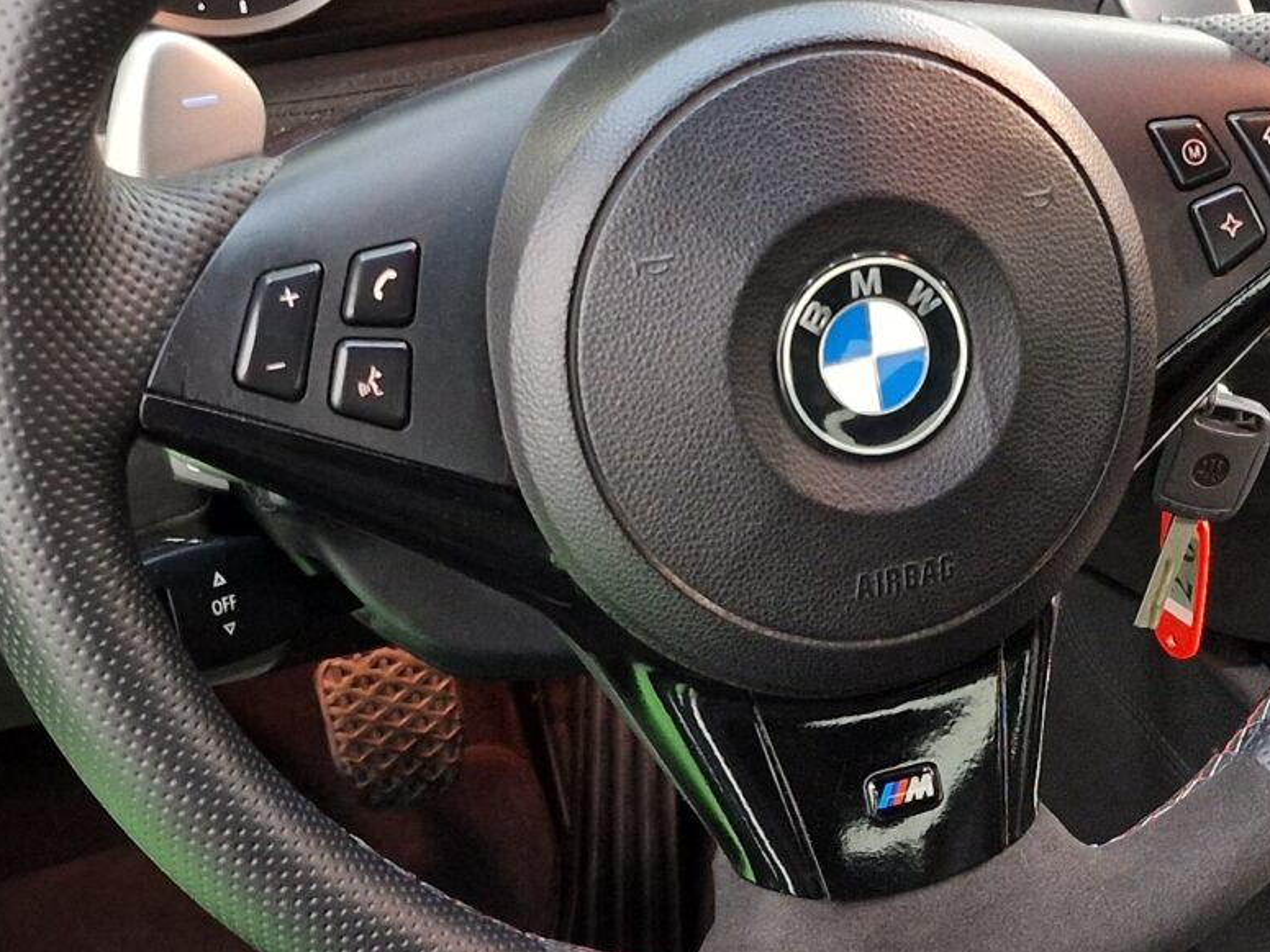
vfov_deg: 19.2
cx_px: 1093
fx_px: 2788
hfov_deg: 25.0
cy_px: 731
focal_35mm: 76
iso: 500
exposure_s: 1/25
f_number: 1.8
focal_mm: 6.4
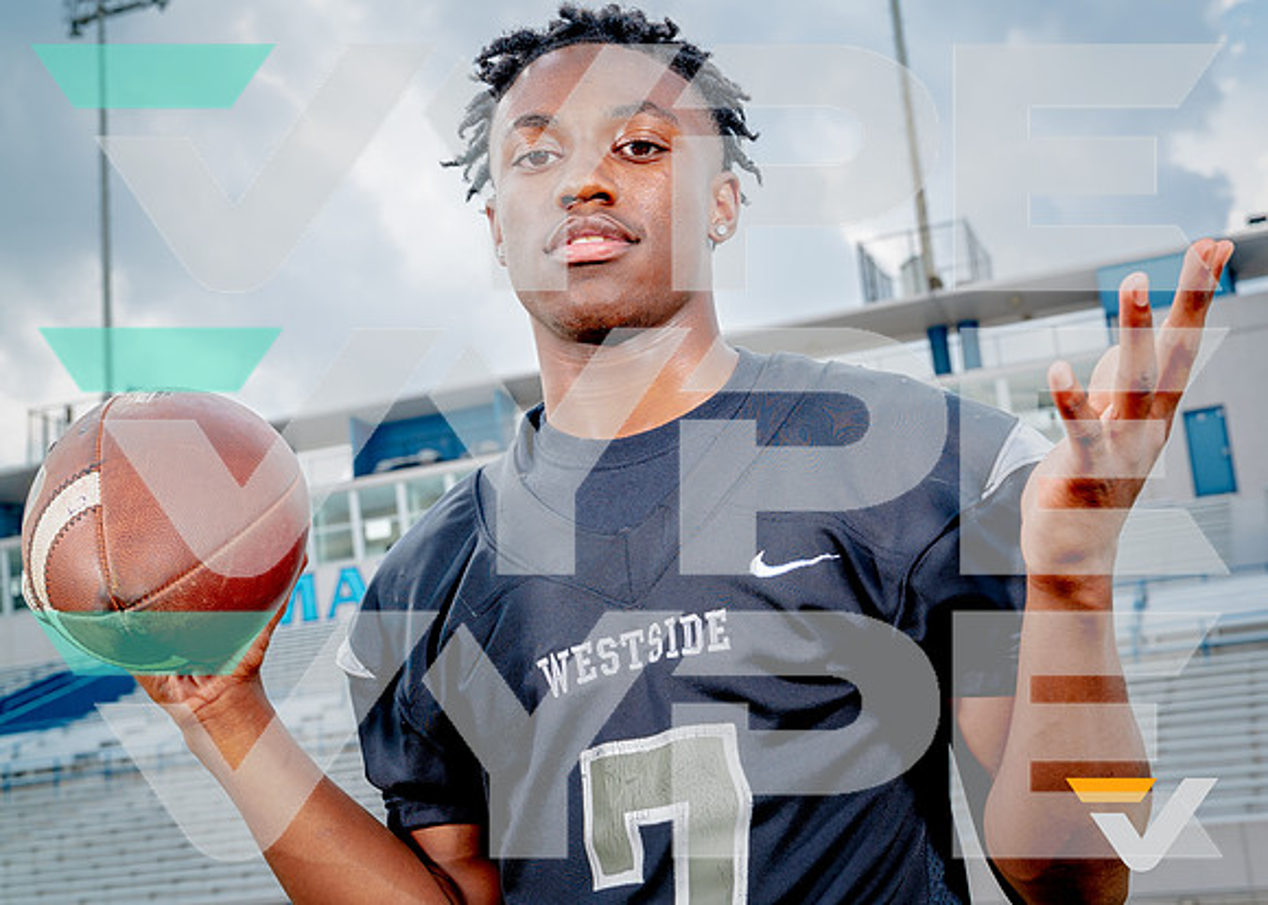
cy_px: 452
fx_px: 1658
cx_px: 650
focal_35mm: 46
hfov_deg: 41.9
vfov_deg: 30.5
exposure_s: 1/125
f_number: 8
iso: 100
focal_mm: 44
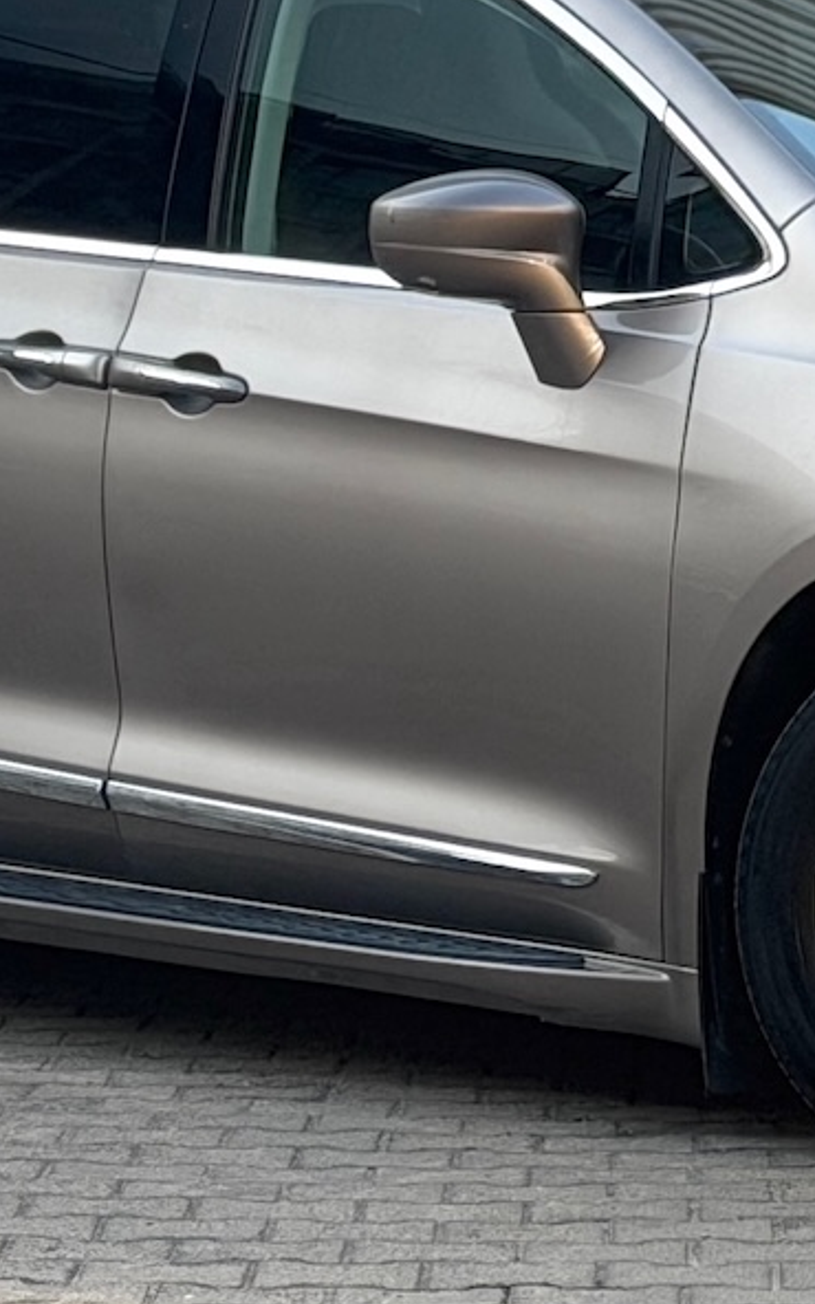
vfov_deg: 16.1
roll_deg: -0.2
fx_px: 4584
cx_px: 751
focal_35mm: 129
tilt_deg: -2.1
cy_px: 334
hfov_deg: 10.1
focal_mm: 6.76
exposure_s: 1/121
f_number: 1.78
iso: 50
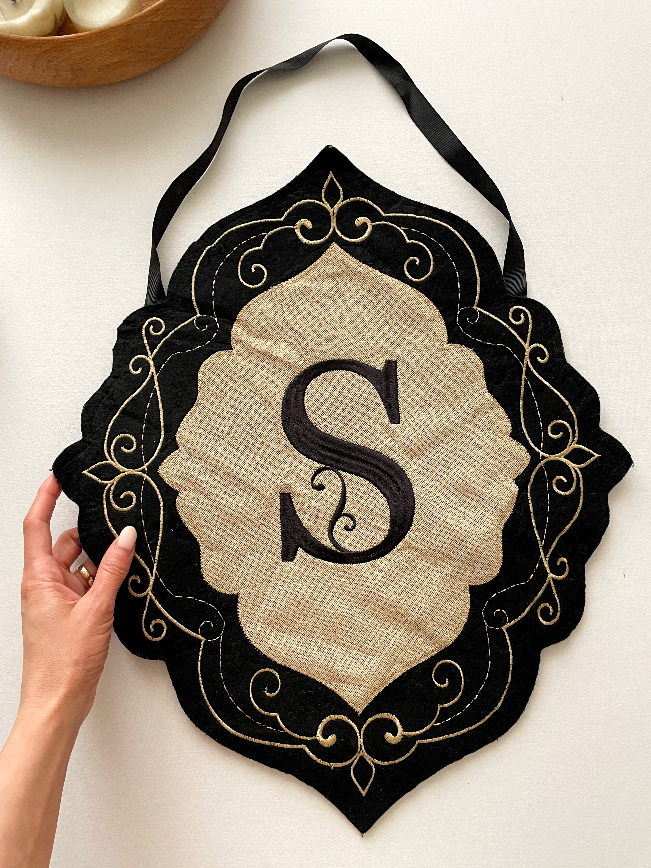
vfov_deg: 67.3
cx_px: 326
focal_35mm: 26
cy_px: 434
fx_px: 652
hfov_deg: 53.1
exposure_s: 1/60
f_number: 1.6
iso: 320
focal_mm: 4.2
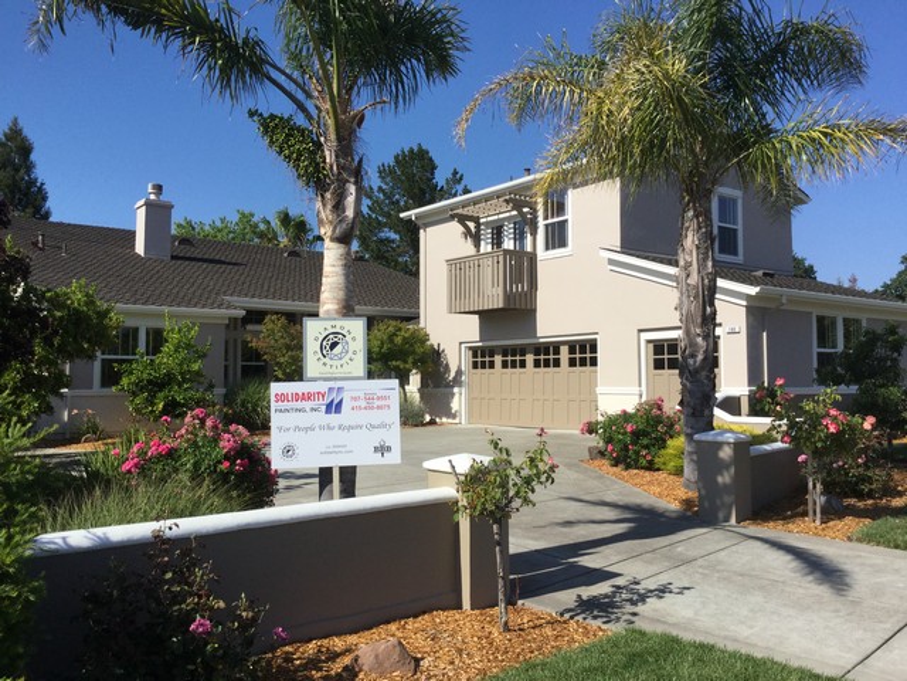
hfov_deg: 58.4
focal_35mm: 31
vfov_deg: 45.4
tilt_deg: +1.6
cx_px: 454
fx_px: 812
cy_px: 340
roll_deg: -0.6
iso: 25
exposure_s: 1/1812
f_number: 2.4
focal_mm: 3.3
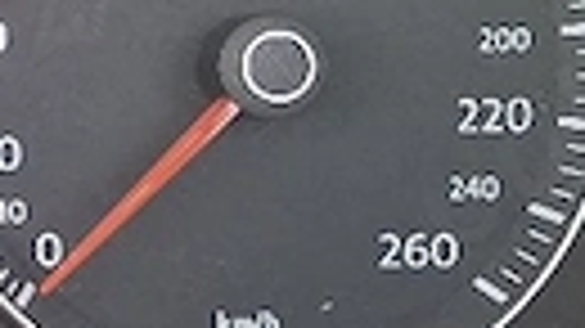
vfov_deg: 10.4
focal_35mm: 116
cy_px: 58
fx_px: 1799
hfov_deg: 15.5
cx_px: -513
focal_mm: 5.54
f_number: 1.8
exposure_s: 1/100
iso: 200
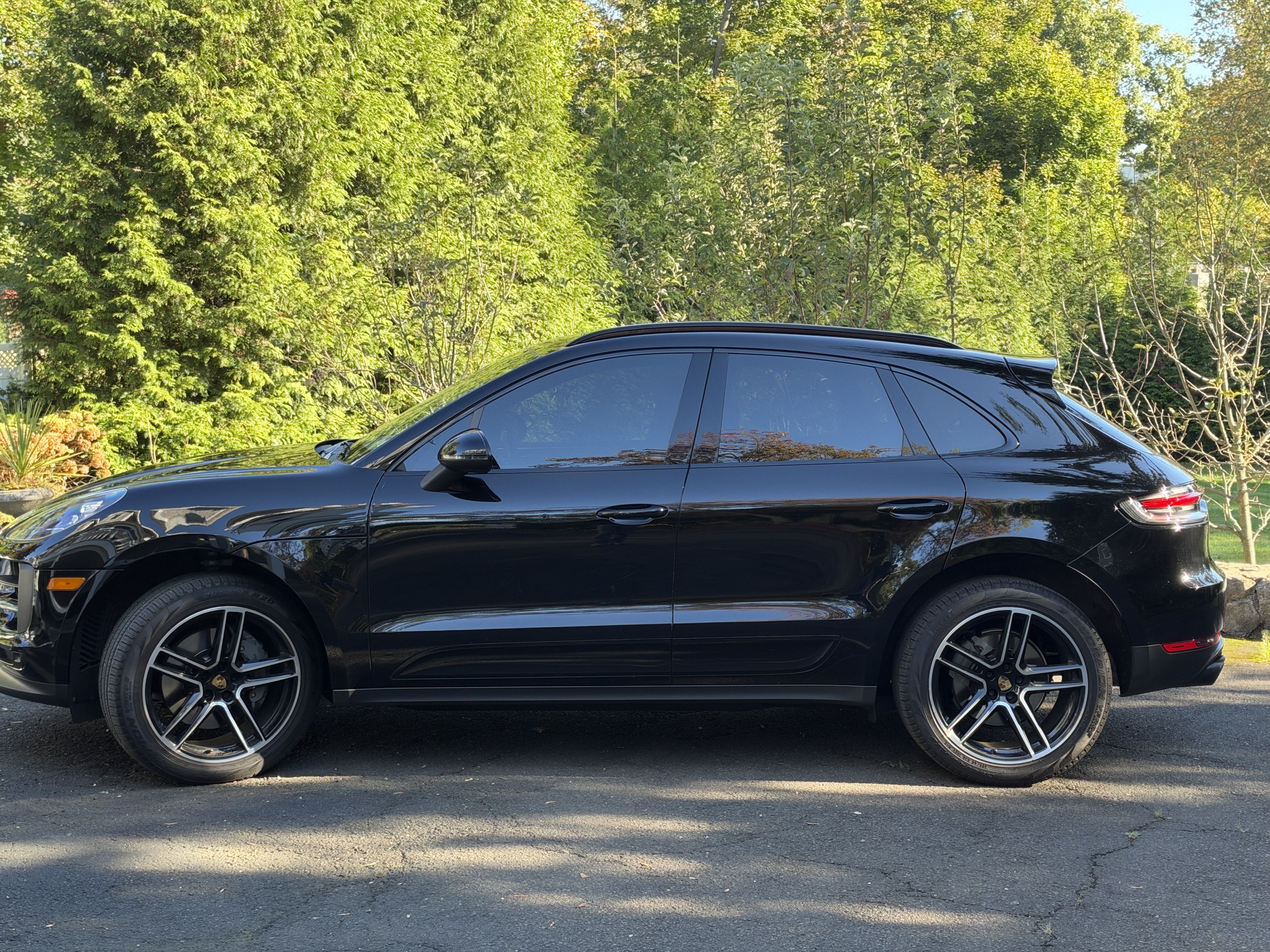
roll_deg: +0.8
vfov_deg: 30.3
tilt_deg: -7.6
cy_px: 476
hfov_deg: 39.7
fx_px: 1761
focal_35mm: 48
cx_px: 635
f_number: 1.48
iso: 64
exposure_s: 1/294
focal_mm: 6.93
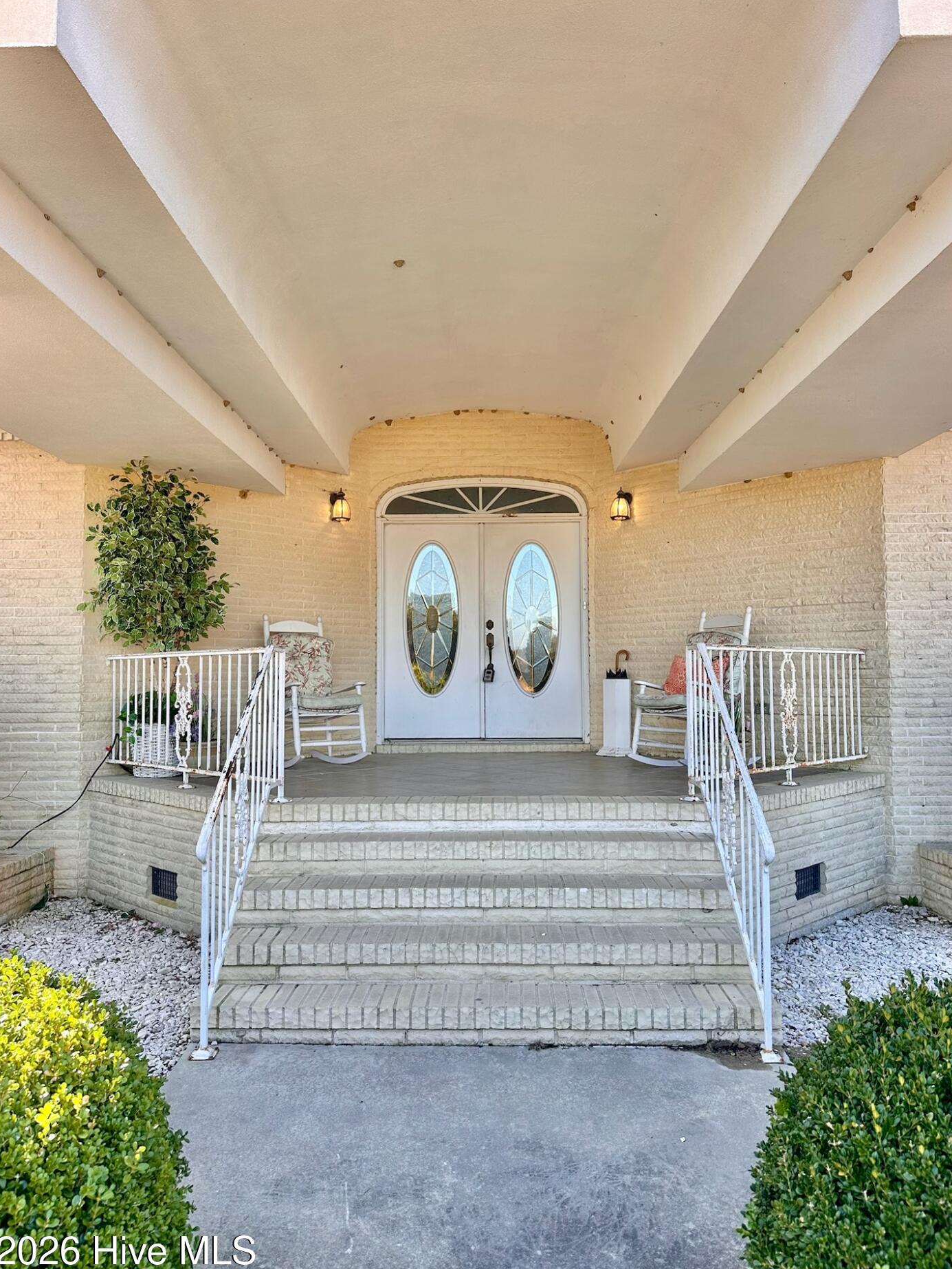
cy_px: 626
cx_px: 478
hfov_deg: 53.1
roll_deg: +0.3
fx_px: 953
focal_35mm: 26
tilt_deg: +4.9
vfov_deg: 67.3
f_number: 1.78
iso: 80
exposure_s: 1/491
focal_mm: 6.86
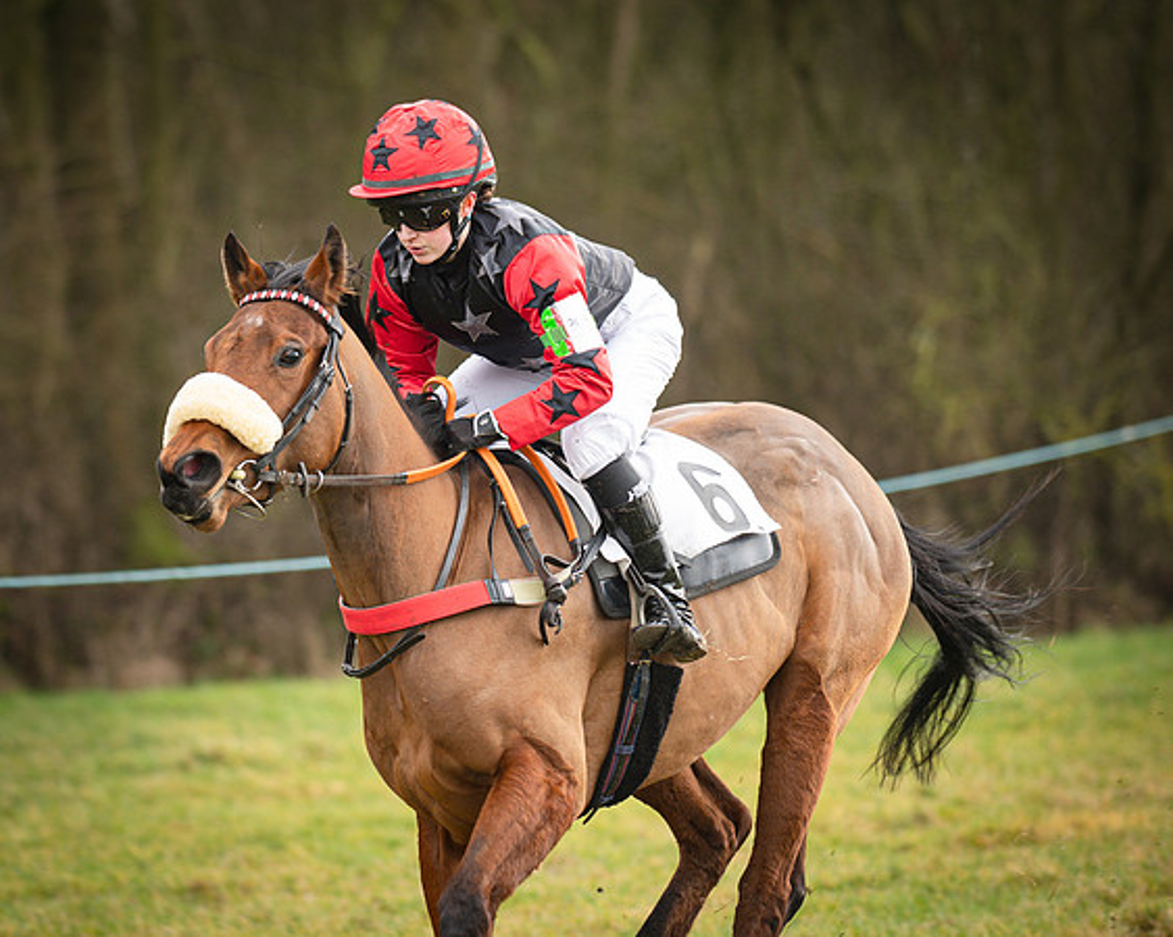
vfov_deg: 5.5
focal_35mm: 281
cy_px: 456
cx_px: 444
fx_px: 9748
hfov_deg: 6.9
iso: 250
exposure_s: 1/1000
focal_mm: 135
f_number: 1.8
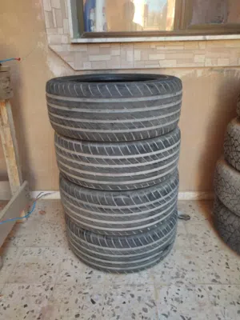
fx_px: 240
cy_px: 160
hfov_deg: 53.1
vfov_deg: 67.3
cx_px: 120
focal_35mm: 26
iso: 115
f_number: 1.79
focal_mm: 4.74
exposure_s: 1/33
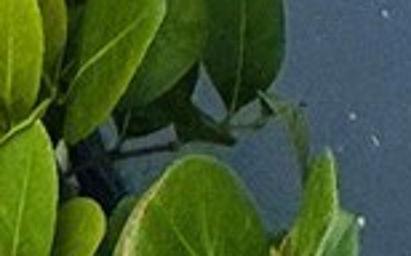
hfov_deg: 13.6
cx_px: 192
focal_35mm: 154
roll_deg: +1.2
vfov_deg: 3.7
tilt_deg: +4.7
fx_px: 1724
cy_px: -1816
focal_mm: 2.22
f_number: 2.2
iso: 64
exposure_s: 1/1368
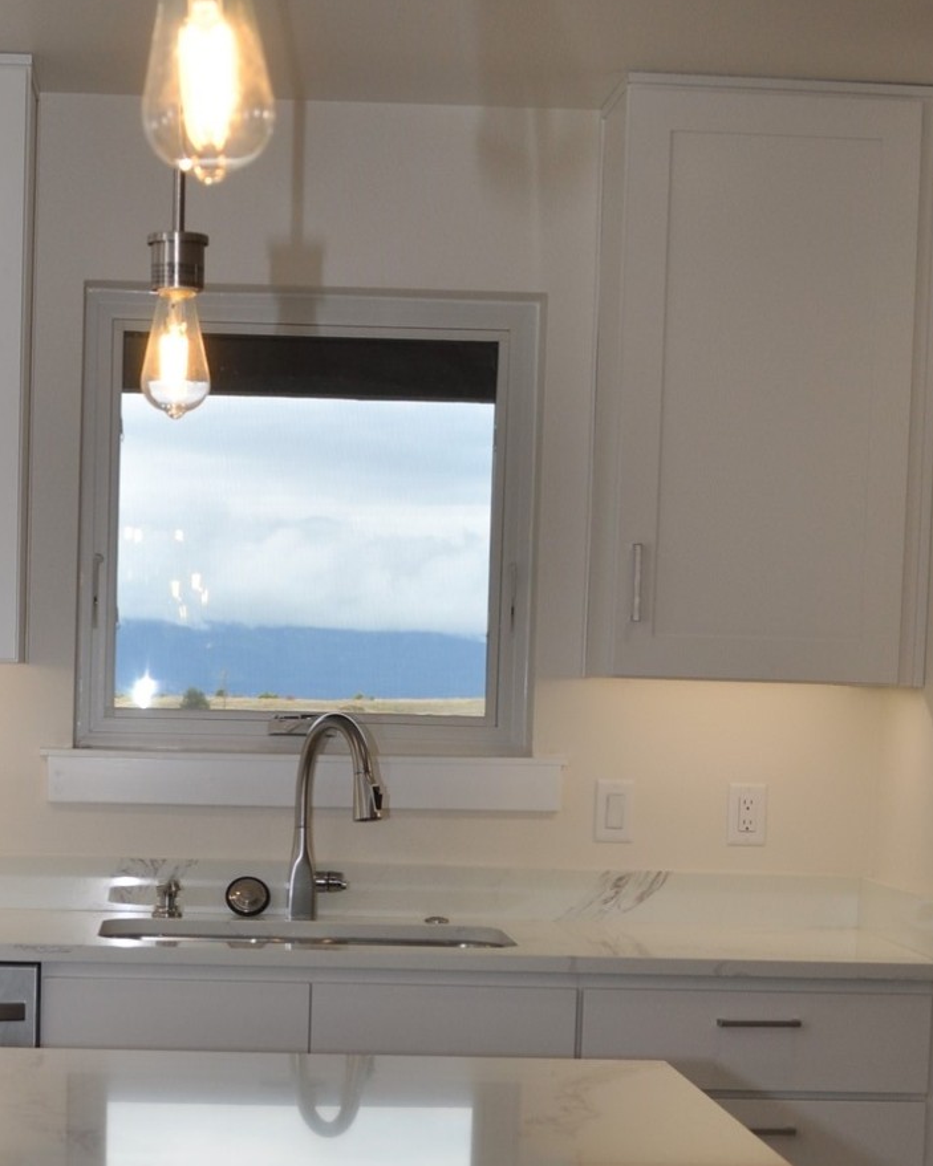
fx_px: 2624
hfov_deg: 20.1
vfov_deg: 24.8
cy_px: 890
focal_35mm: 76
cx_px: 291
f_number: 6.3
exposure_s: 1/160
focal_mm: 22
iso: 200
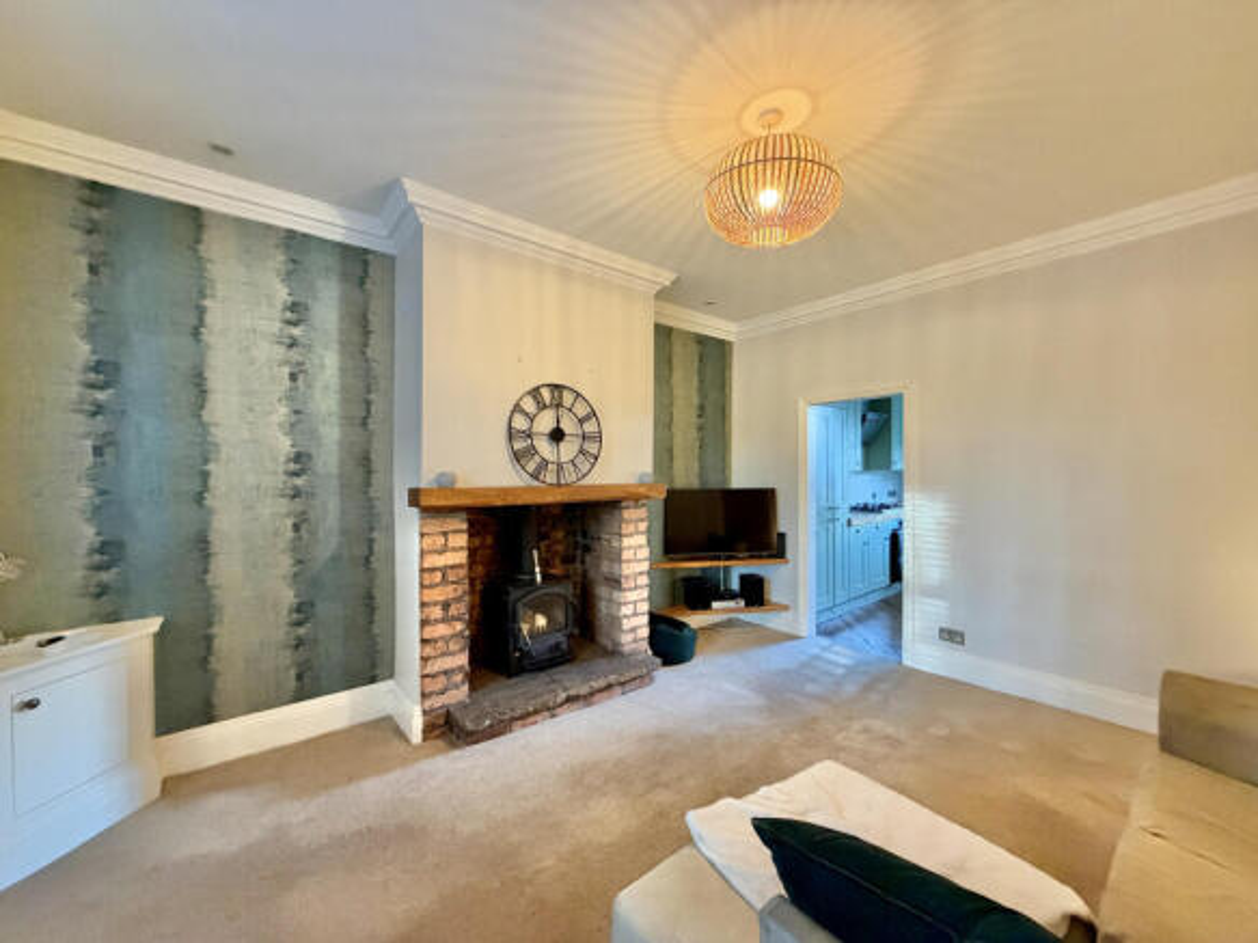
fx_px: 509
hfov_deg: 102.1
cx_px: 629
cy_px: 472
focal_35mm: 14
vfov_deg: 85.7
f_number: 2.2
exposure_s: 1/50
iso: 800
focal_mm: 2.22
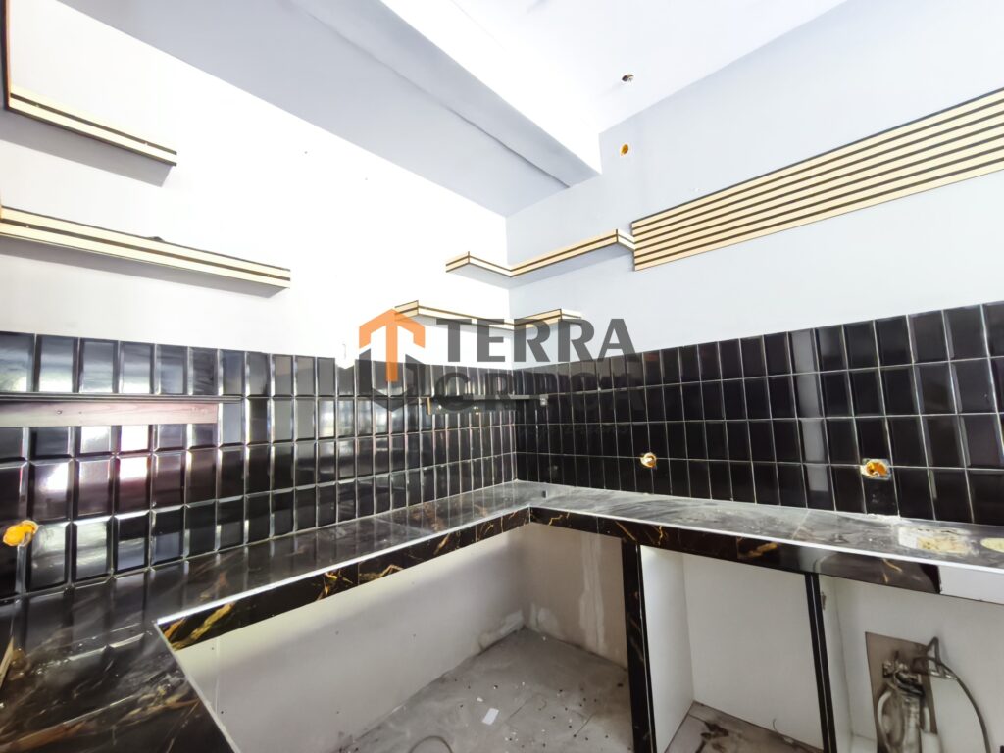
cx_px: 502
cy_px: 376
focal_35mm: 15
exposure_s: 1/16.7
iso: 2000
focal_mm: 1.91
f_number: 2.2
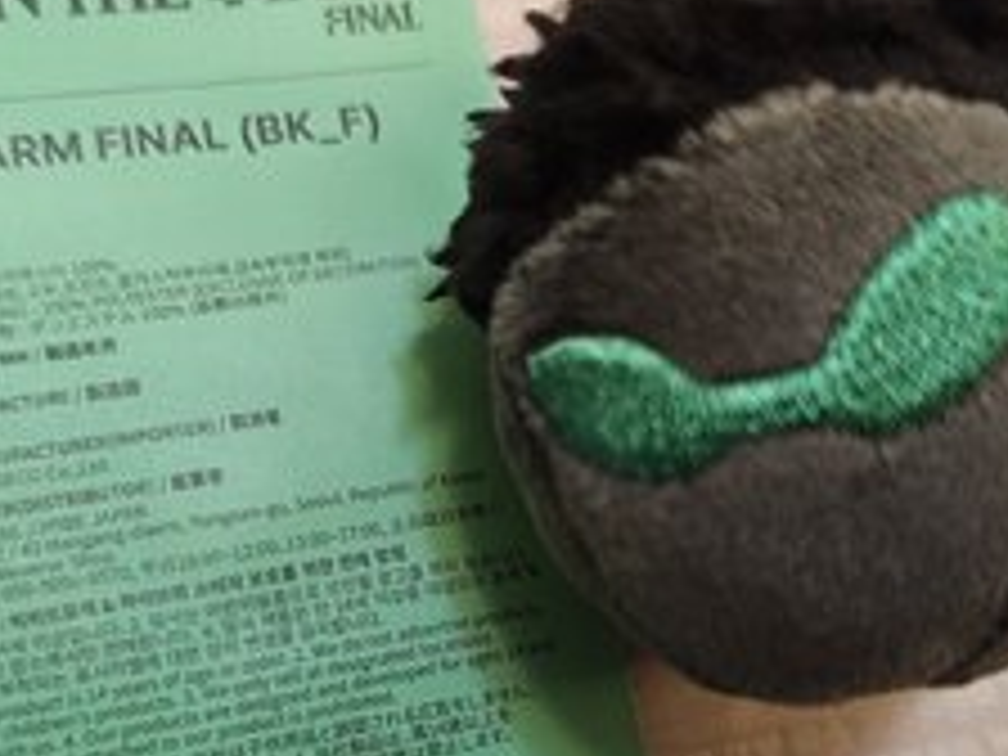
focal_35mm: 41
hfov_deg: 45.6
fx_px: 1194
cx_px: 423
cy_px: 459
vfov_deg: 35.0
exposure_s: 1/35
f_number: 1.7
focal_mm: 6.3
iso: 640
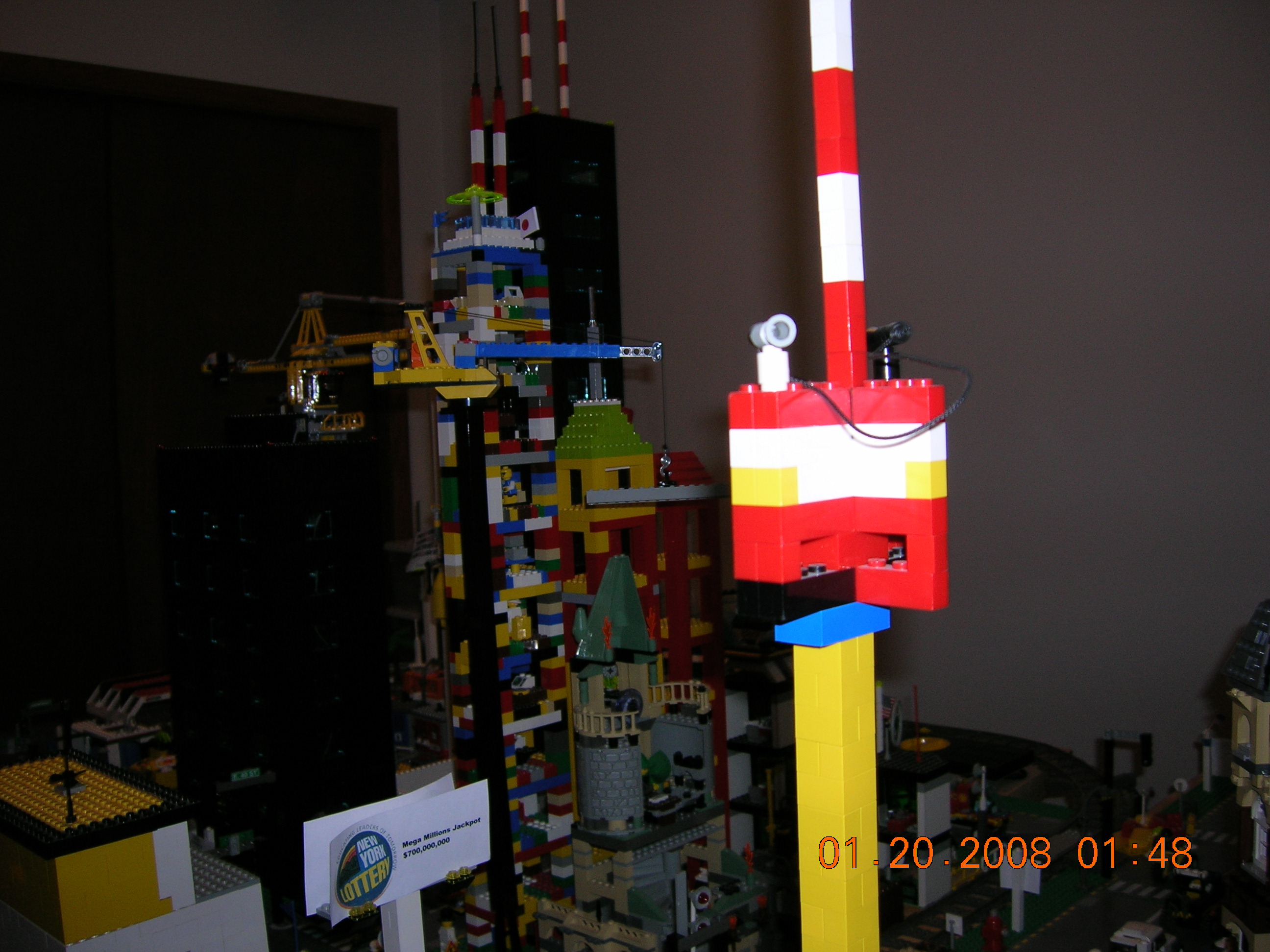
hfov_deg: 54.0
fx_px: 1247
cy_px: 476
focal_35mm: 34
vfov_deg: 41.8
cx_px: 635
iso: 50
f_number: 2.9
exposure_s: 1/60.1
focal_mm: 5.7
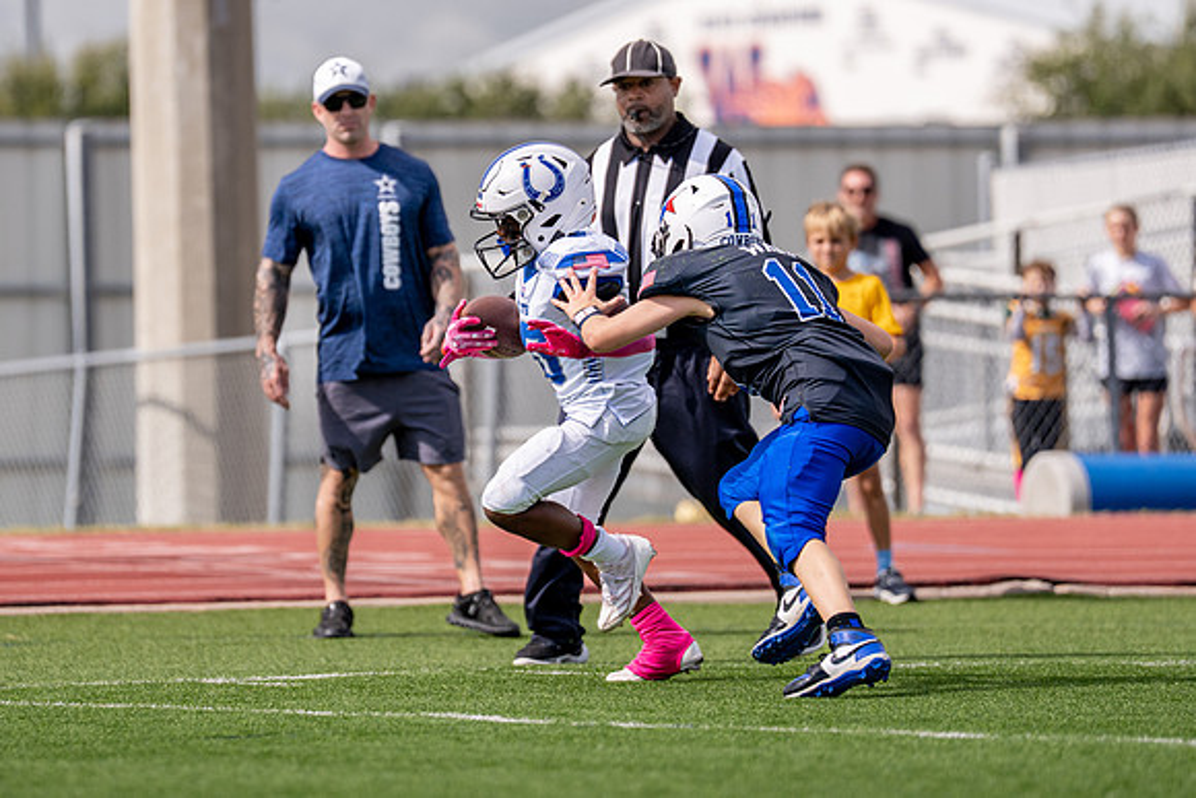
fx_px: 11014
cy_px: 329
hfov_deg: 6.2
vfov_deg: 4.1
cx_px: 494
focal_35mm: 331
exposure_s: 1/6400
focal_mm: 200
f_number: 2.8
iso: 250
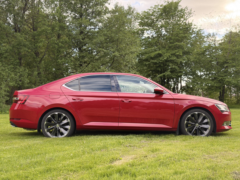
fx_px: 333
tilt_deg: +2.6
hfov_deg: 39.7
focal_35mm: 48
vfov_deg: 30.3
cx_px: 120
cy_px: 90
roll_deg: +0.0
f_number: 1.78
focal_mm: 6.76
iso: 80
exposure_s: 1/469
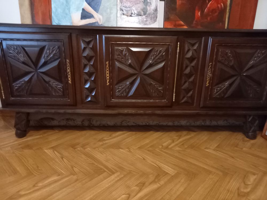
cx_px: 134
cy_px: 100
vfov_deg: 54.9
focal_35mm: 25
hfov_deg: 69.4
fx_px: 193
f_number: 1.8
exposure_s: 1/20
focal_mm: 4.65
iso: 1600
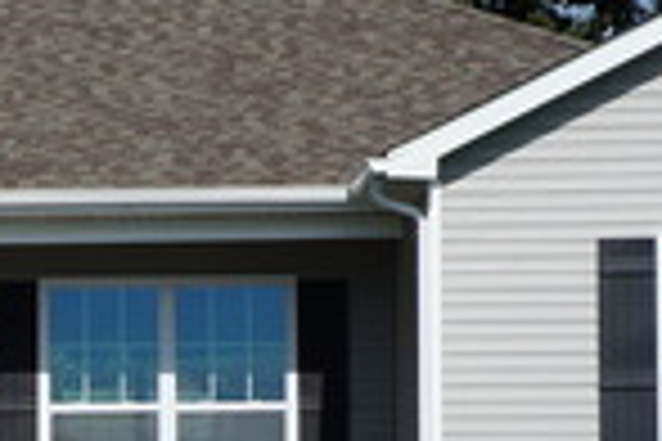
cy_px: 439
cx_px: -351
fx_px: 3956
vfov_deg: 6.4
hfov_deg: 9.3
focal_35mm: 215
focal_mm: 33
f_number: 13
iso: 200
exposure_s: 1/500
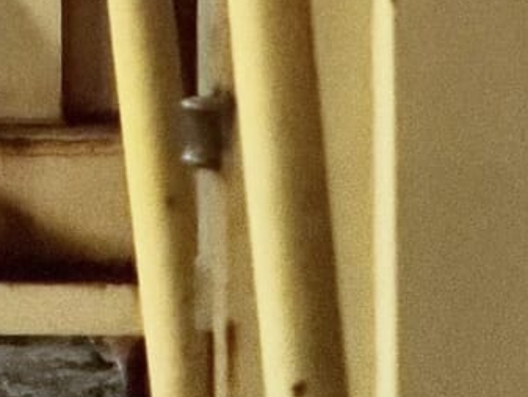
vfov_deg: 1.9
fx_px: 11581
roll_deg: +1.0
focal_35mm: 759
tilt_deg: -0.6
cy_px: -863
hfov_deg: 2.6
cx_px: -1172
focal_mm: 16.89
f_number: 2.8
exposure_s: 1/30
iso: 2500
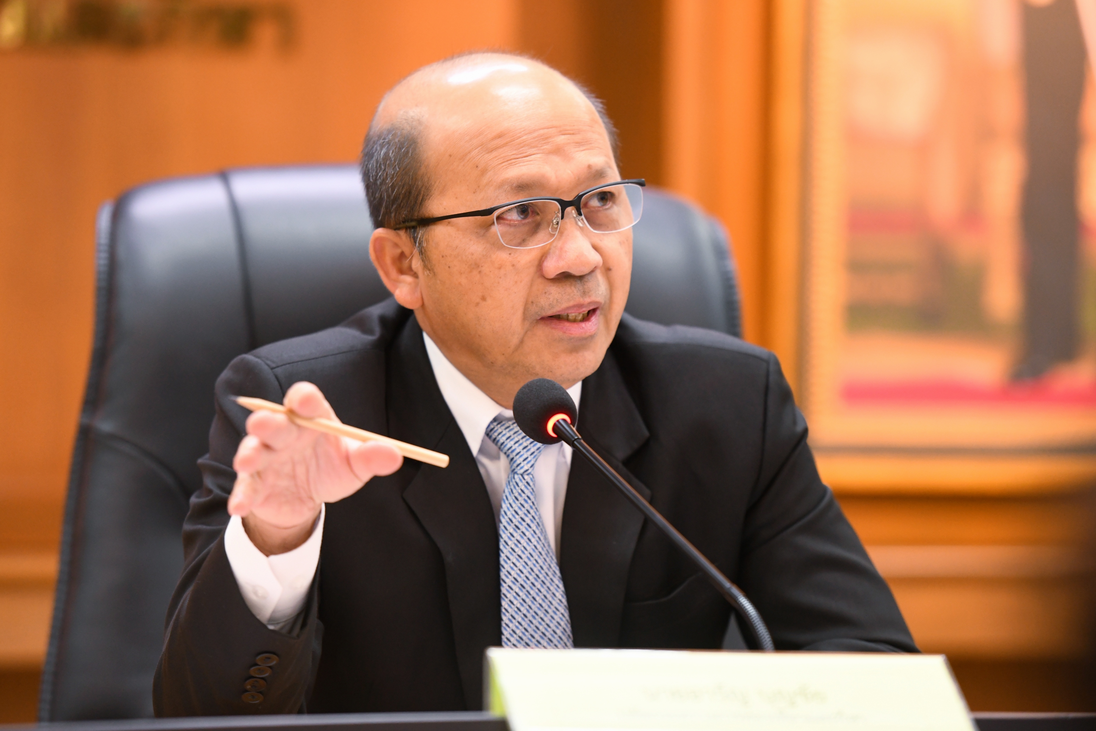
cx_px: 548
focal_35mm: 160
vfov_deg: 8.6
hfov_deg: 12.8
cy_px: 366
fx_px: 4871
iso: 1600
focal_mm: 160
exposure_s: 1/160
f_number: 2.8
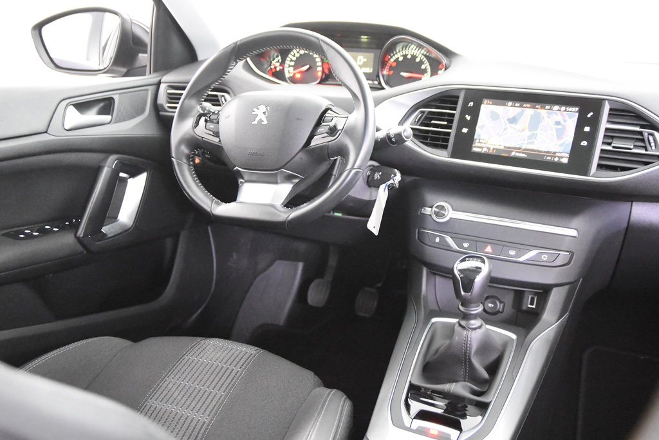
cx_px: 330
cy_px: 220
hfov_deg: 53.1
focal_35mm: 36
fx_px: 659
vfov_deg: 36.9
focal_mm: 24
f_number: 3
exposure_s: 1/40
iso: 11400
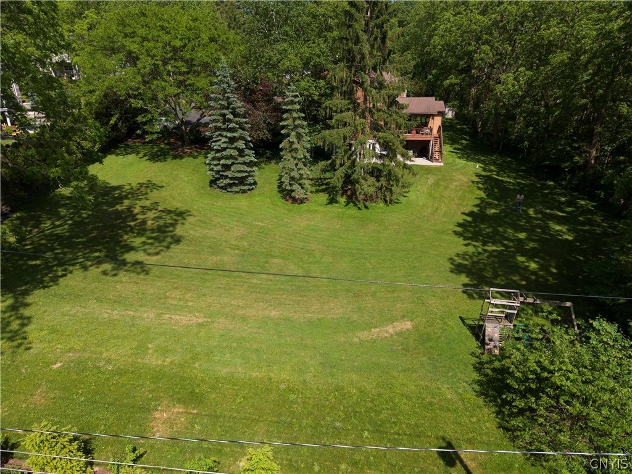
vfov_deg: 56.8
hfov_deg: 71.6
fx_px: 438
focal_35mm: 24
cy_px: 237
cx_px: 316
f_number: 1.8
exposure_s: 1/3000
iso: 100
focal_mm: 8.67
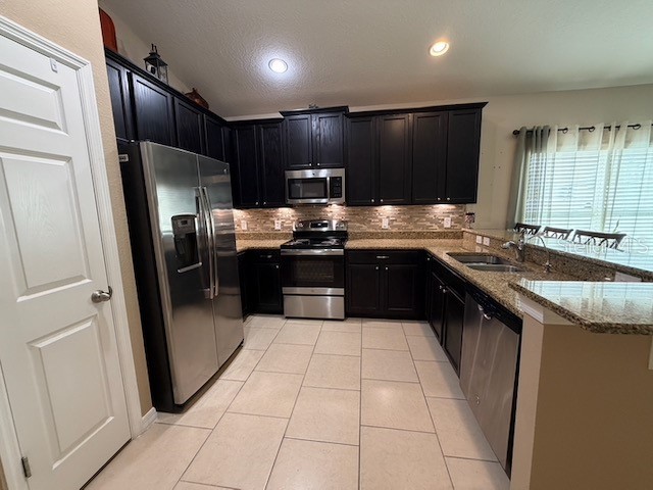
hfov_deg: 102.1
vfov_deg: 85.7
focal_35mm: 14
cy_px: 245
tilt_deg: -8.7
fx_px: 264
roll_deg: +1.6
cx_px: 326
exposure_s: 1/60
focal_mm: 2.22
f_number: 2.2
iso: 320
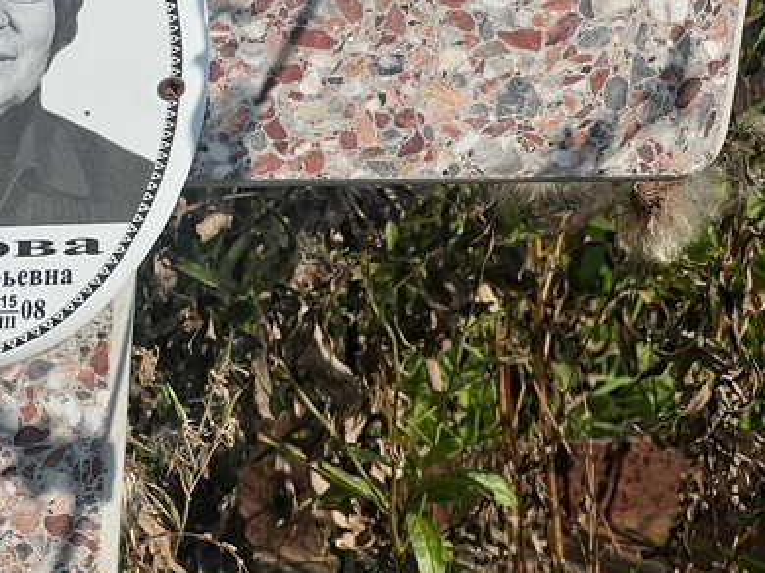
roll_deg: -2.4
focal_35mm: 158
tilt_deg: -22.2
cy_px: 51
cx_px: 16
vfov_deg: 9.3
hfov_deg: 12.4
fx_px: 3490
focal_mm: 9
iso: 32
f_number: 2.8
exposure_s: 1/1575
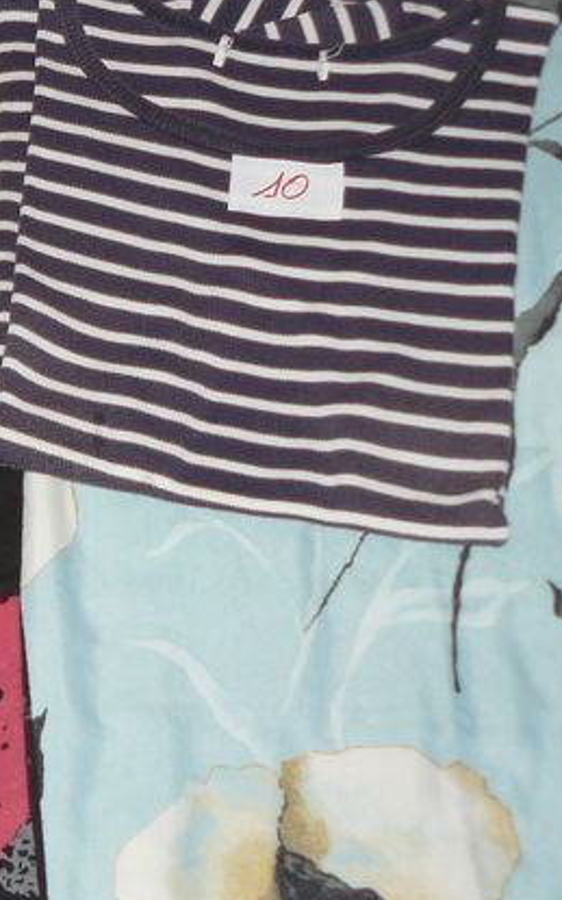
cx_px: -410
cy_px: 384
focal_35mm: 92
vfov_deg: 22.5
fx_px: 2257
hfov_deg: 13.0
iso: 100
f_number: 2.8
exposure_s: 1/50
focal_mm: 6
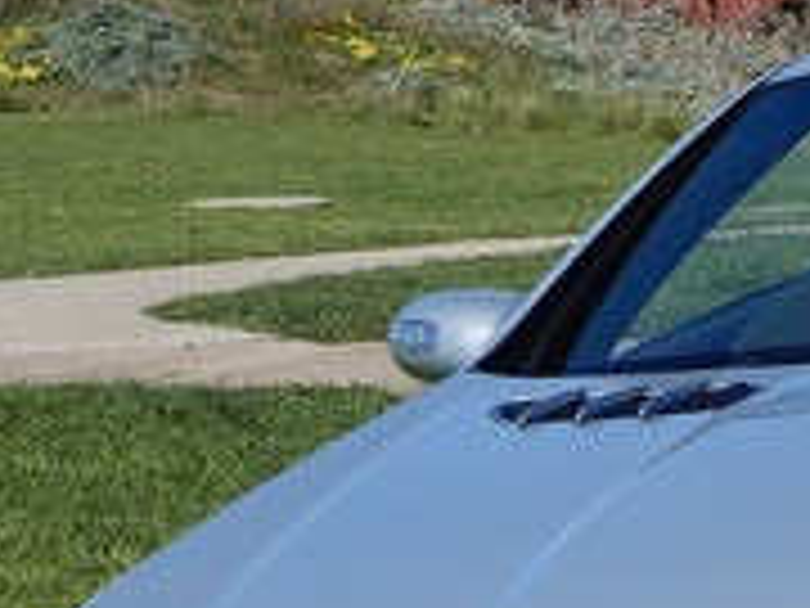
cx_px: 1287
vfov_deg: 6.7
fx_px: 5195
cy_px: 649
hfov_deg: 8.7
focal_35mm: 222
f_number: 4
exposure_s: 1/1000
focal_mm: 8.9
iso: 80
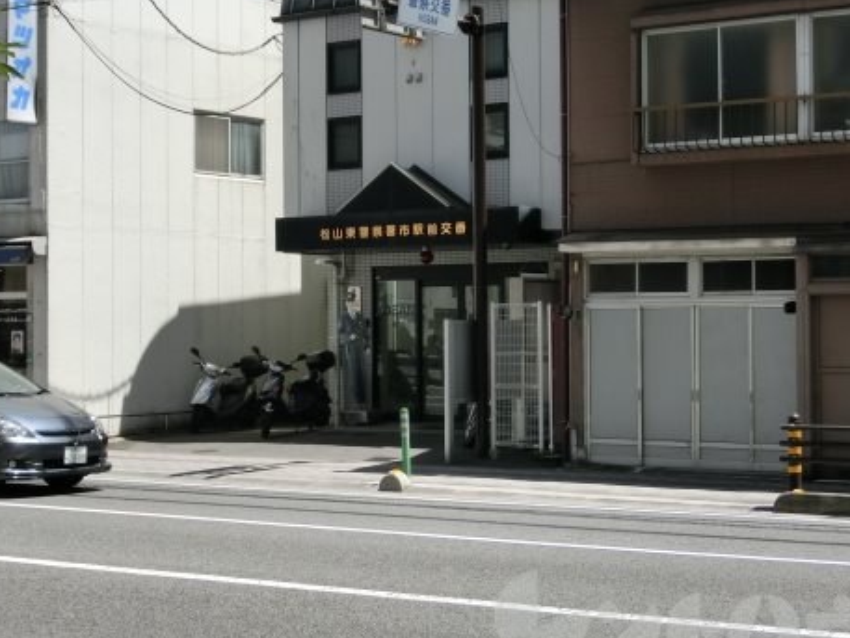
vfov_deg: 21.0
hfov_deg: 27.7
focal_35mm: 70
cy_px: 281
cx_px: 363
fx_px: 1719
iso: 80
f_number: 4.3
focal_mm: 9.16
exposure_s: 1/640
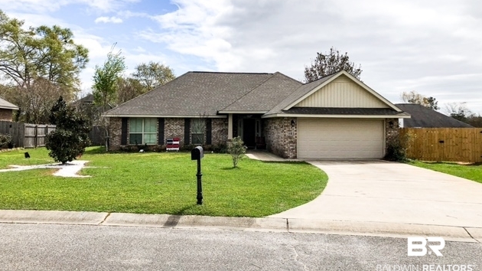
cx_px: 243
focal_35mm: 31
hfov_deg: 62.6
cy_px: 106
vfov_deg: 37.6
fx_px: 396
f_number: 1.8
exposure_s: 1/4400
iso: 25
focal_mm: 3.99
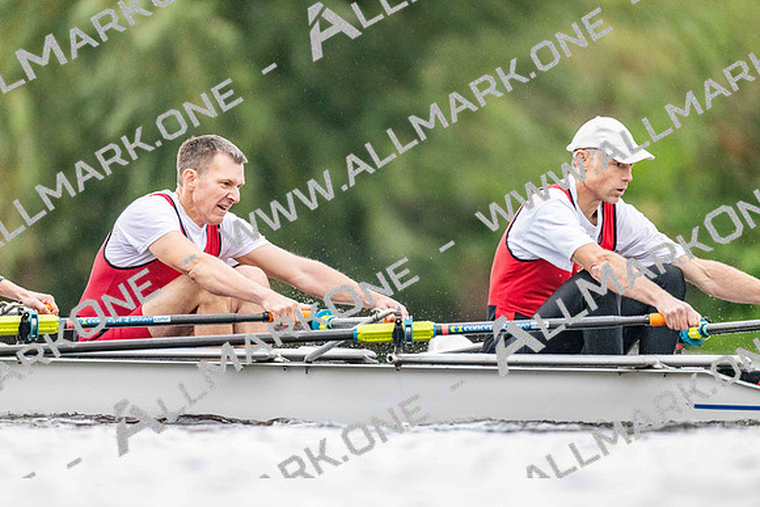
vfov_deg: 2.3
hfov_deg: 3.4
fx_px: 12669
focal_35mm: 600
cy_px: 254
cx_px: 380
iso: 7200
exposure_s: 1/2500
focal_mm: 600
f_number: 4
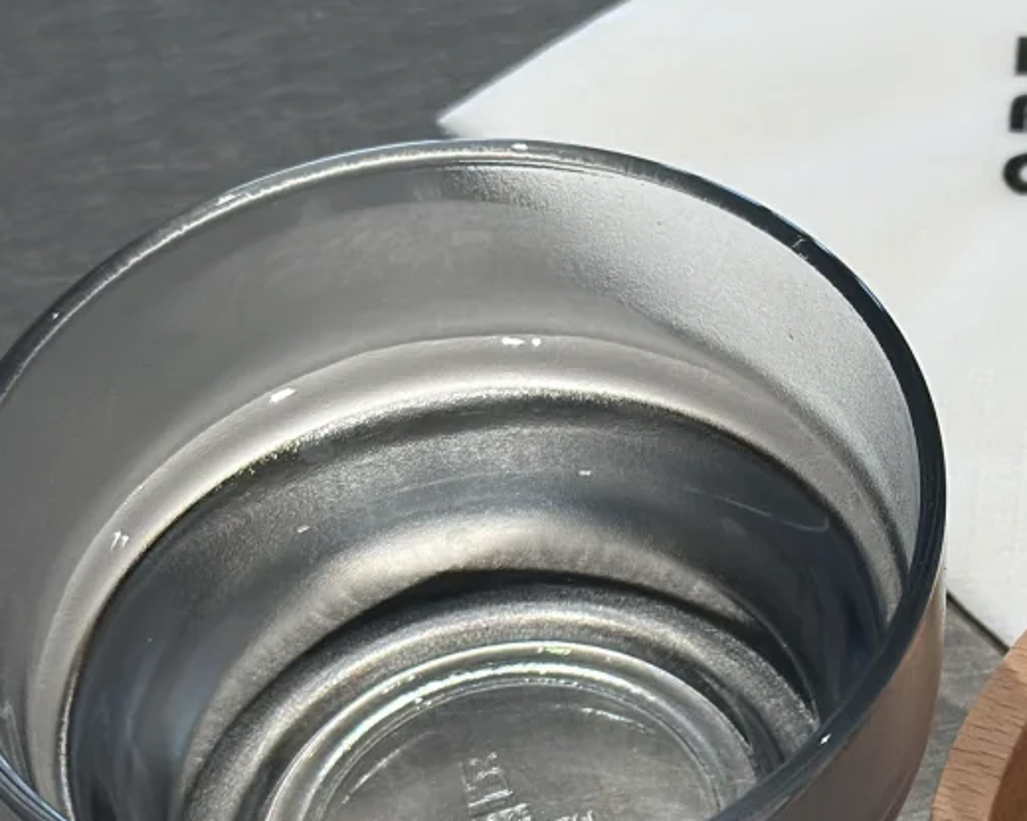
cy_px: 423
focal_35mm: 130
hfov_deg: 14.5
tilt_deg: -51.0
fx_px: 3951
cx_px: 1061
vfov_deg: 11.9
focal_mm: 6.86
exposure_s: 1/215
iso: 80
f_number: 1.78
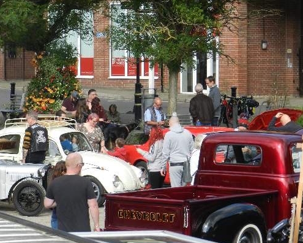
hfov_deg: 11.8
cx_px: 161
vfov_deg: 9.5
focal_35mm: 163
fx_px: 1462
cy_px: 121
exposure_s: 1/400
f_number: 5.1
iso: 160
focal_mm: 25.7
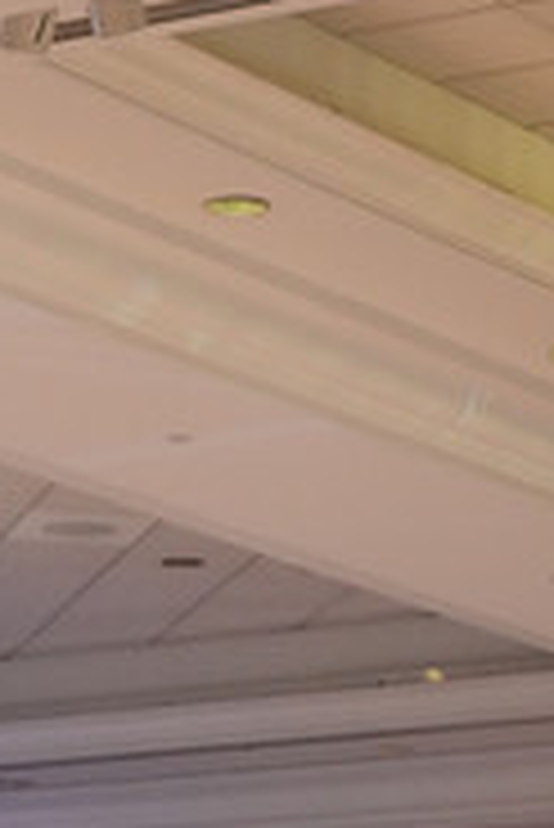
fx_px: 5161
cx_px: -300
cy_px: 1174
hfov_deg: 6.1
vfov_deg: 9.0
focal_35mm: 224
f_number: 4
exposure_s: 1/500
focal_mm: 71
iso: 4000
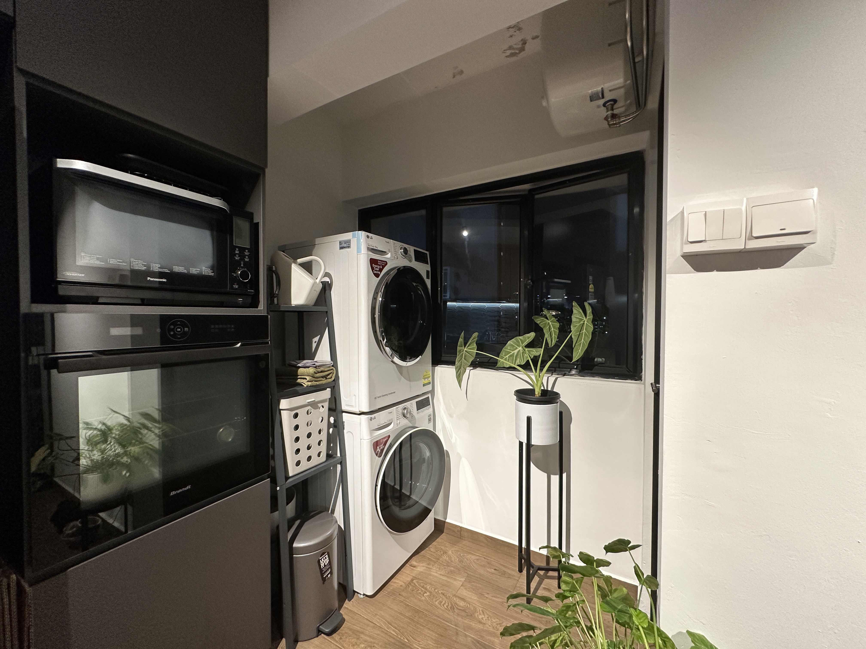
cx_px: 433
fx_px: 350
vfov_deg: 85.7
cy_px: 324
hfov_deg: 102.1
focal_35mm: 14
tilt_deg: -2.2
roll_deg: +0.4
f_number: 2.2
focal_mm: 2.22
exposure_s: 1/50
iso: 160
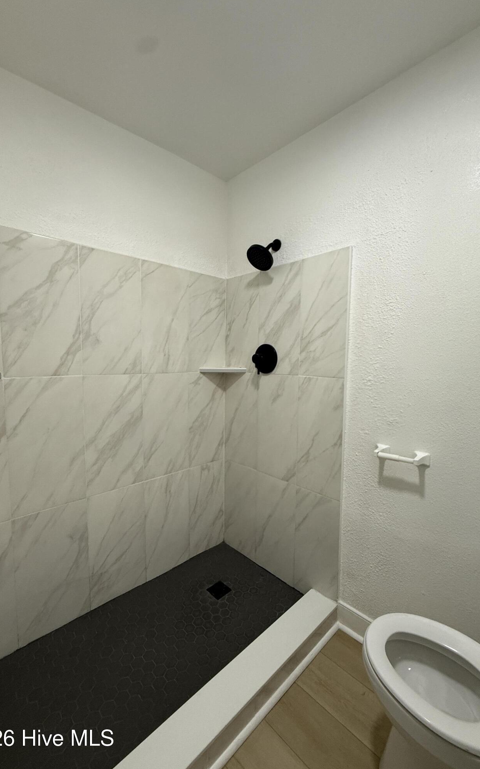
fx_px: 314
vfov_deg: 101.5
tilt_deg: -3.4
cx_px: 239
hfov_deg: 74.8
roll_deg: -0.7
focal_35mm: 15
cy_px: 385
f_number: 2.2
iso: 200
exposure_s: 1/120
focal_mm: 2.22
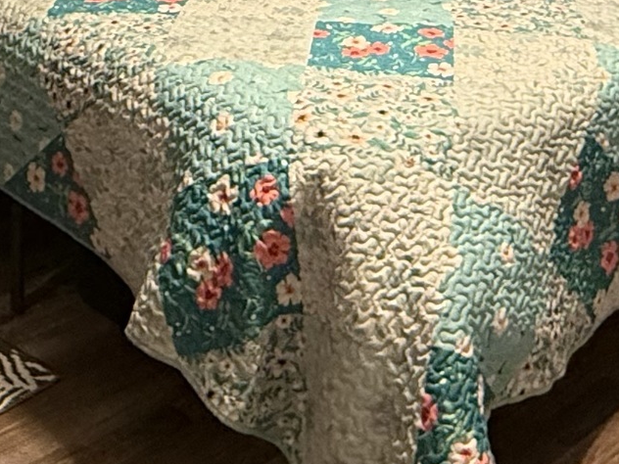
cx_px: 310
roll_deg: -2.0
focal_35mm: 68
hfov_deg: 28.6
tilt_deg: -13.2
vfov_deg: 20.7
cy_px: -38
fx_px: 1216
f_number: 2.2
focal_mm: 2.22
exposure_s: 1/48
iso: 320
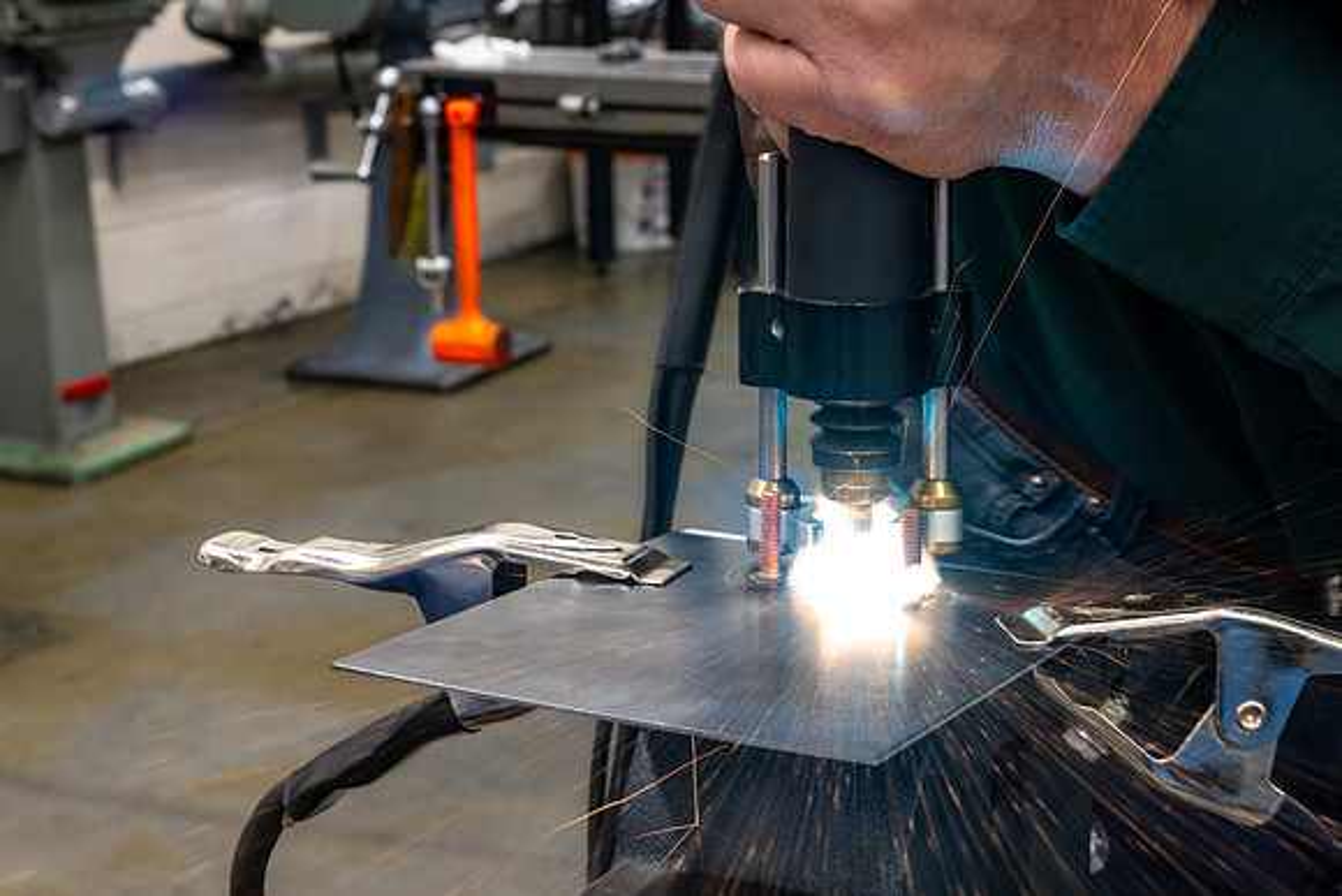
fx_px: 2610
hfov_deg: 28.8
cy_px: 448
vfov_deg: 19.5
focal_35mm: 70
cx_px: 671
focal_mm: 70
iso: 100
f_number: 16
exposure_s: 2
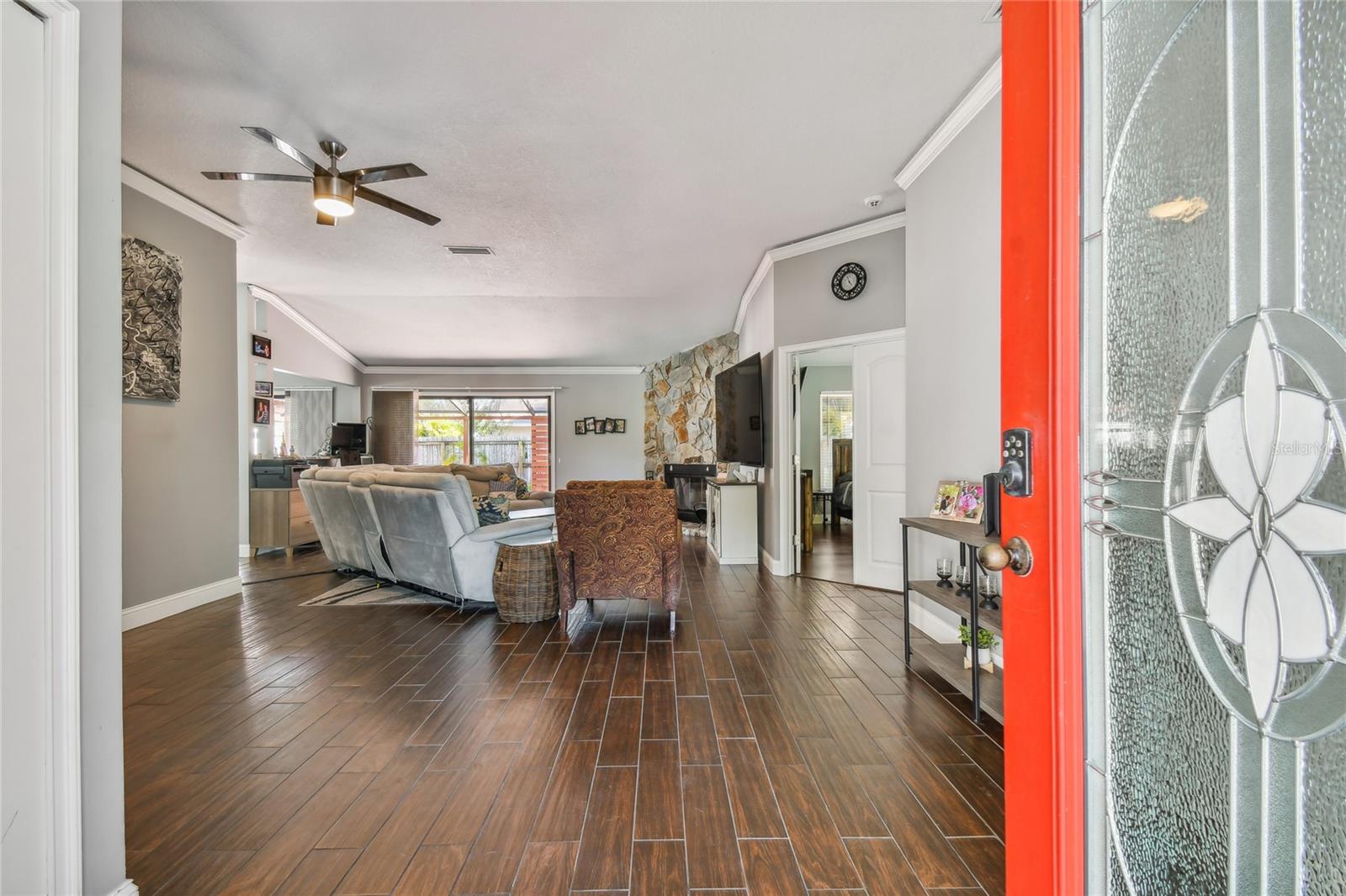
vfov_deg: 77.3
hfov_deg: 100.4
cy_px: 448
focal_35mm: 15
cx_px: 673
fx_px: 561
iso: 100
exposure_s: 1/2
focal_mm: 10
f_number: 7.1
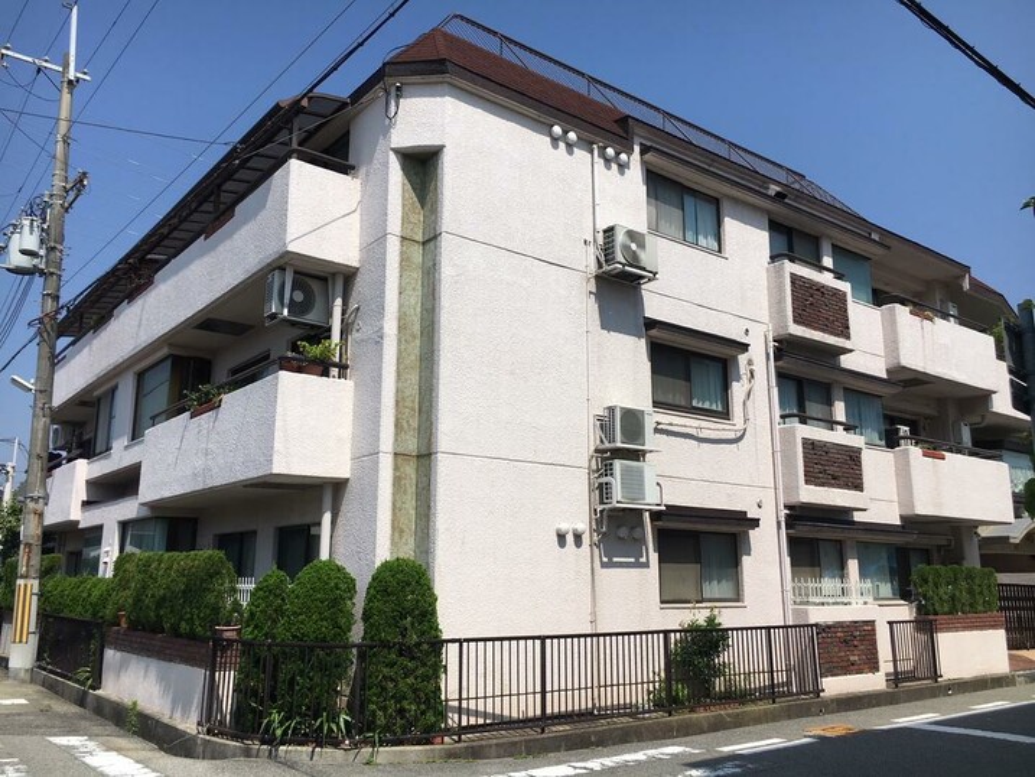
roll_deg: +0.4
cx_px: 518
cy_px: 388
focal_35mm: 29
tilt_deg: +12.4
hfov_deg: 61.7
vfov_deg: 48.2
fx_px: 867
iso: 25
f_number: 2.2
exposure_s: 1/2653
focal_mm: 4.15
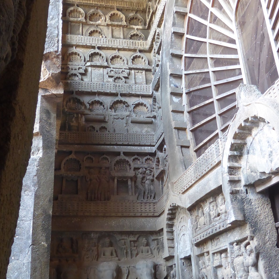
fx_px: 392
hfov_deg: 39.2
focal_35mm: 43
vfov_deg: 39.2
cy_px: 134
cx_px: 141
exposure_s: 1/30
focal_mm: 6.3
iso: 400
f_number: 3.7
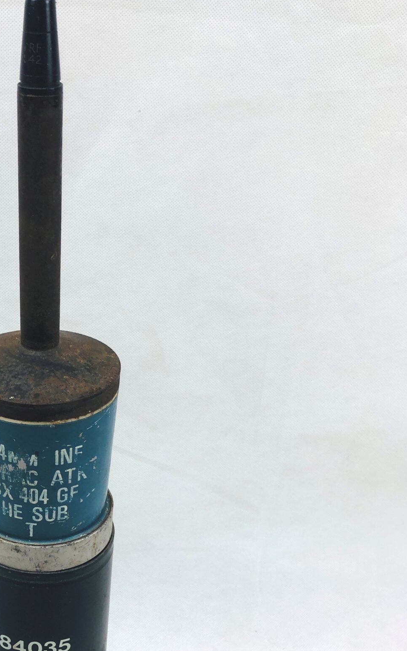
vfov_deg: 40.2
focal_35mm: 49
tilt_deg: -32.1
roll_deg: +1.8
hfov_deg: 25.5
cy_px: 465
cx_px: 41
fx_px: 870
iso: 32
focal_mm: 3.99
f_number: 1.8
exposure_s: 1/100
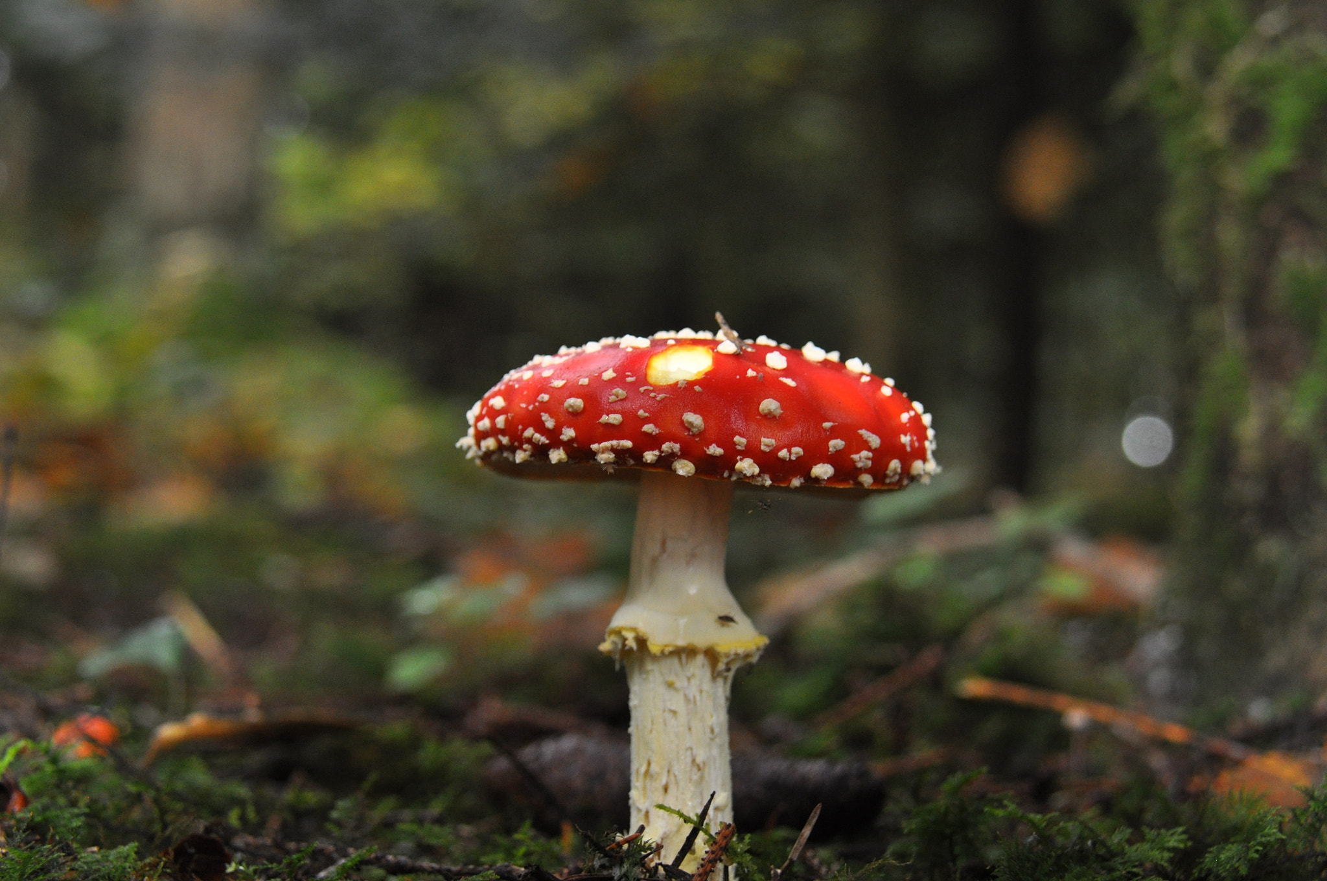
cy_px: 440
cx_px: 664
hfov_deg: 33.4
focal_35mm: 60
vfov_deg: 22.6
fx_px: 2209
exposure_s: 1/60
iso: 800
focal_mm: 40
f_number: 5
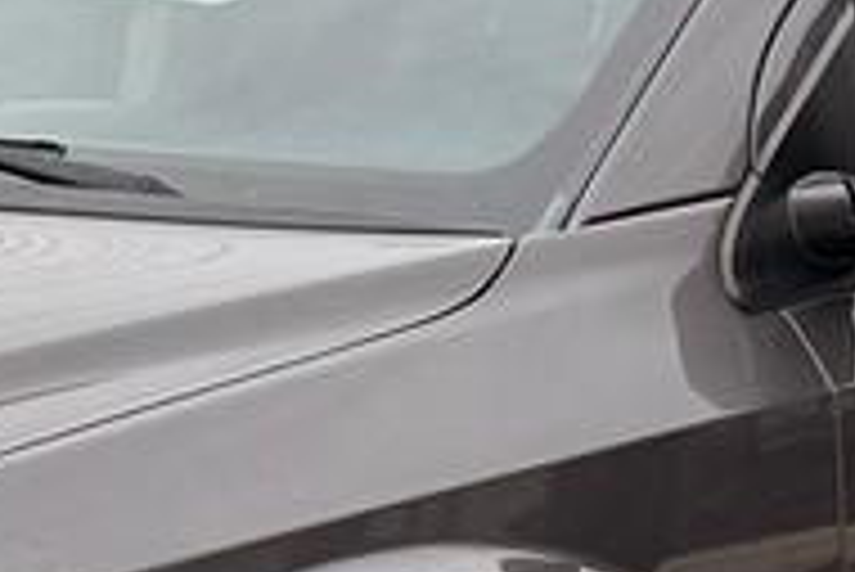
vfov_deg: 8.2
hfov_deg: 12.0
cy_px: 419
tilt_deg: -4.9
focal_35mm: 168
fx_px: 3993
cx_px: -104
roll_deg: -1.4
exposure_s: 1/2053
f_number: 1.78
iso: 80
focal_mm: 6.76
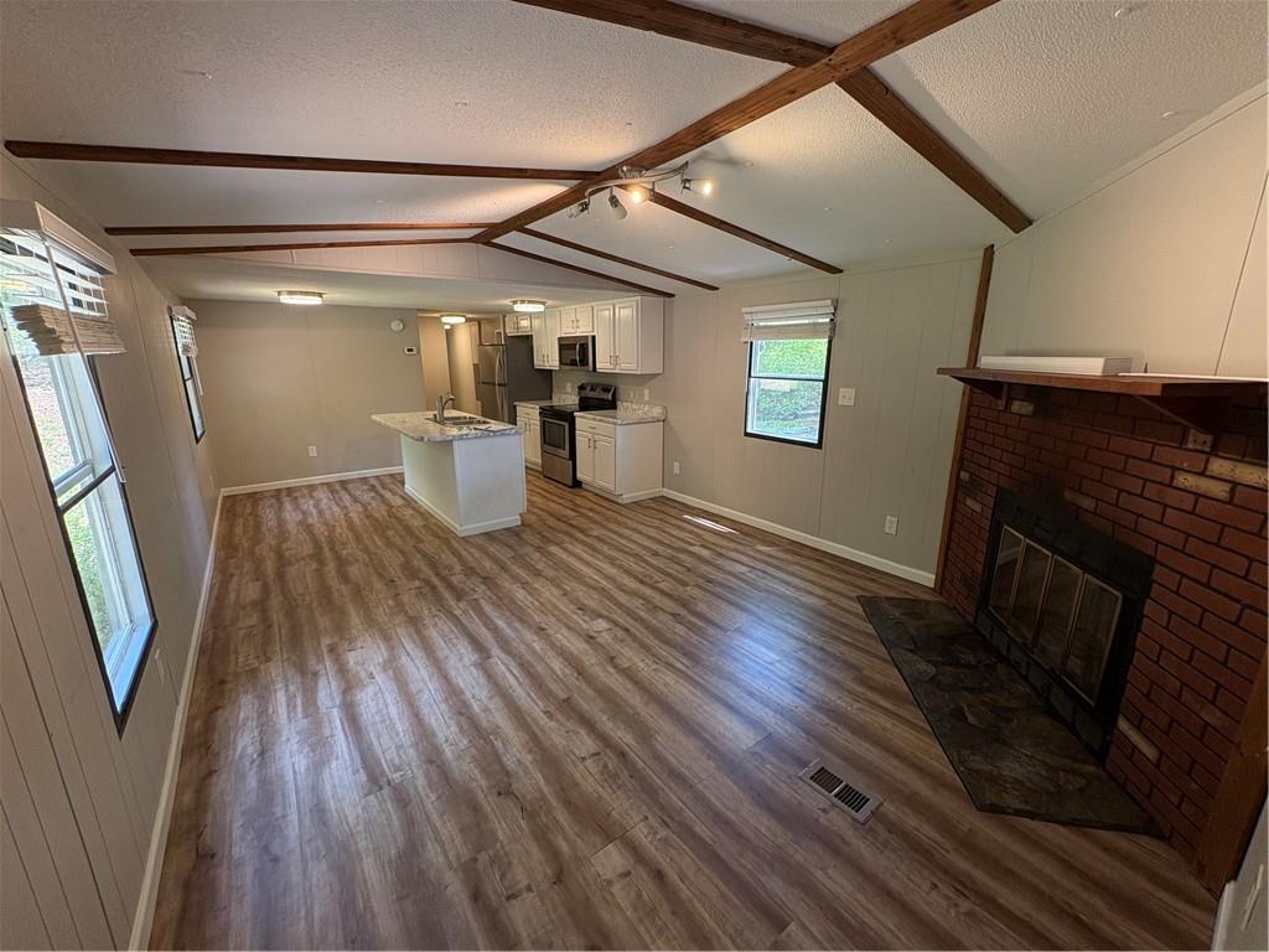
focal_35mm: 14
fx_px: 513
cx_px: 634
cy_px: 476
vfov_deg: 85.7
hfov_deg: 102.1
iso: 125
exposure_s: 1/60
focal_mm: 2.22
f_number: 2.2
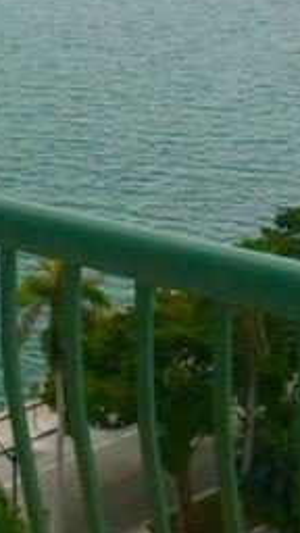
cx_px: -112
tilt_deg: -2.8
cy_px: -62
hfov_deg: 14.5
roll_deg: +0.1
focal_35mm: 79
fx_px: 1117
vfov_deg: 24.9
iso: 32
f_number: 2.2
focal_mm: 4.15
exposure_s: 1/2198
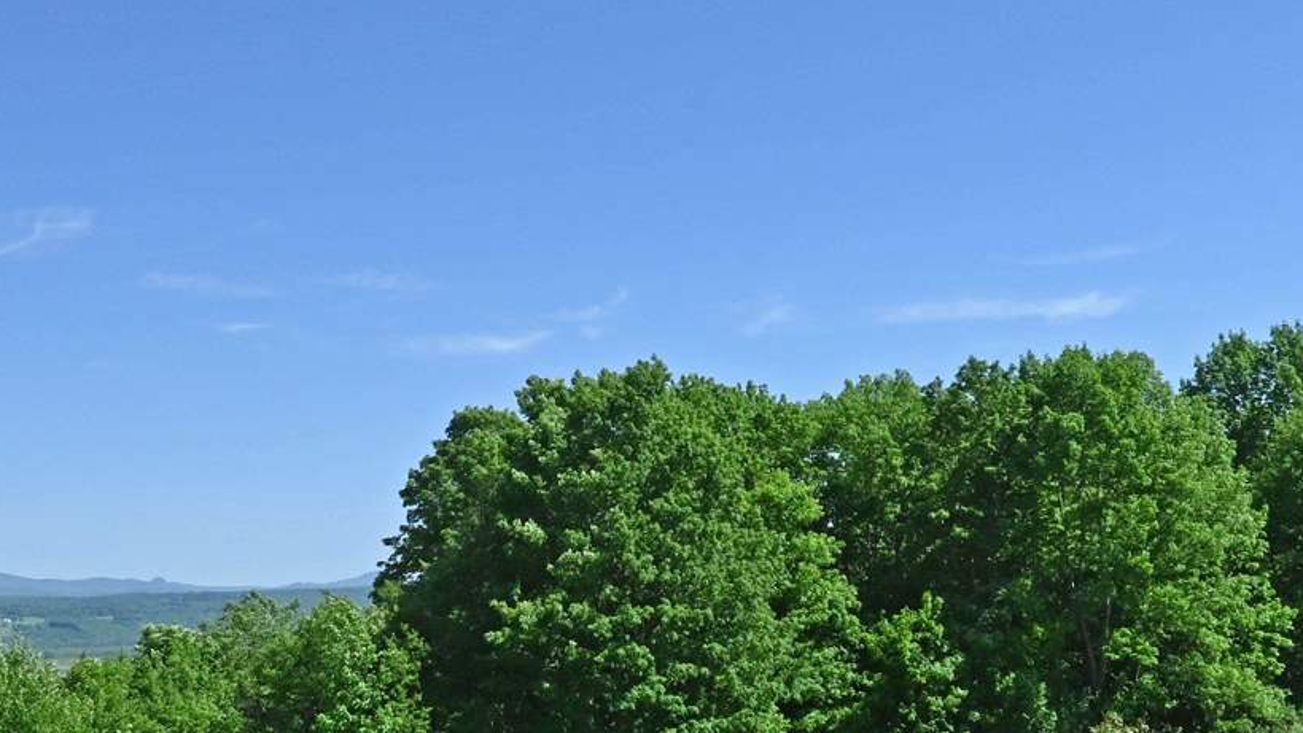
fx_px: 1901
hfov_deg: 37.7
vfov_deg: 21.7
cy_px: 506
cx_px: 783
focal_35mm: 55
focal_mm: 14
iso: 800
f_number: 14
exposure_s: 1/800
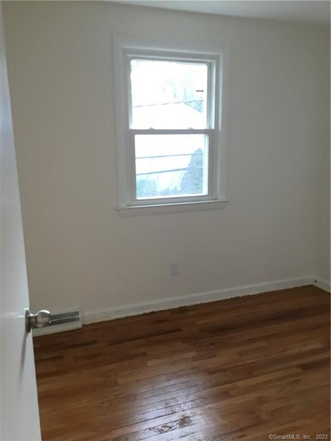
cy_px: 220
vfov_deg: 58.4
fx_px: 395
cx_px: 166
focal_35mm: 31
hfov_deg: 45.4
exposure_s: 1/30
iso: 200
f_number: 2.4
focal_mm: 3.3
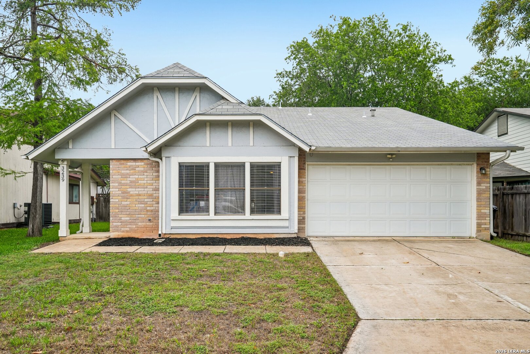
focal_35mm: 29
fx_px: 427
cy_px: 177
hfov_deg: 63.7
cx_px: 265
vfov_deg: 45.0
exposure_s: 1/500
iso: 200
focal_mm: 29
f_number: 8
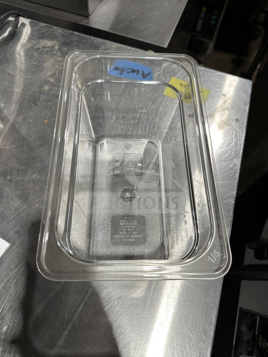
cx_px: 134
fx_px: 248
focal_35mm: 24
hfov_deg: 56.8
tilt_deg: -63.5
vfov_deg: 71.6
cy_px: 178
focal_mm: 6.86
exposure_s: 1/121
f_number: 1.78
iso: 100
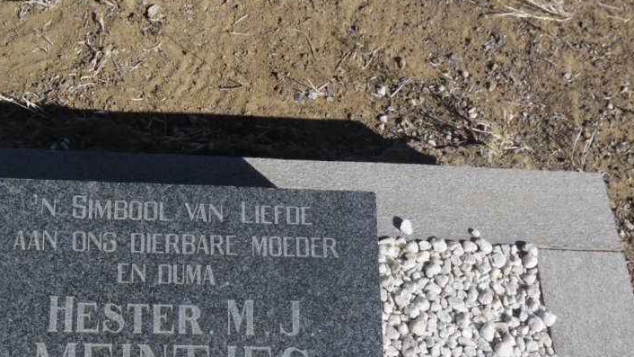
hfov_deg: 41.1
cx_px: 241
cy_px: 281
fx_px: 840
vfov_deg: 23.6
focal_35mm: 50
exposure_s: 1/197
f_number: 9
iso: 80
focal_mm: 4.9
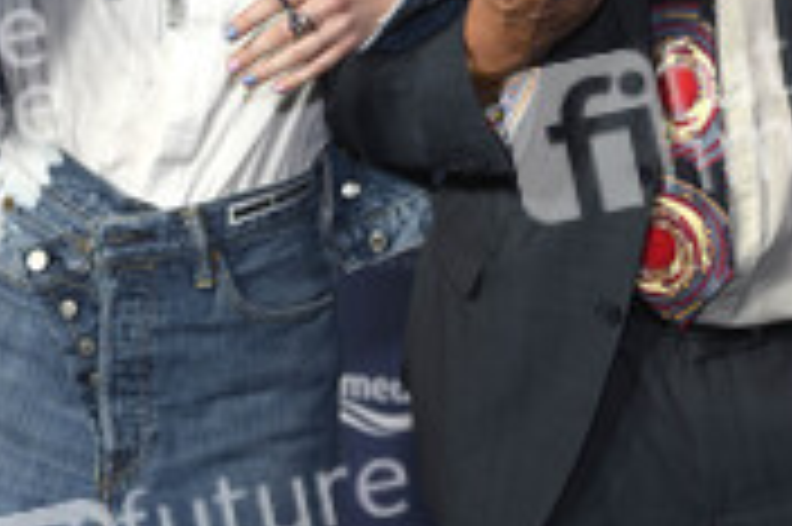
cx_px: 324
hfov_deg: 12.9
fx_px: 3495
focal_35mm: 159
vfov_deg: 8.5
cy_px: -108
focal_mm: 70
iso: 640
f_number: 3.5
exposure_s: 1/400
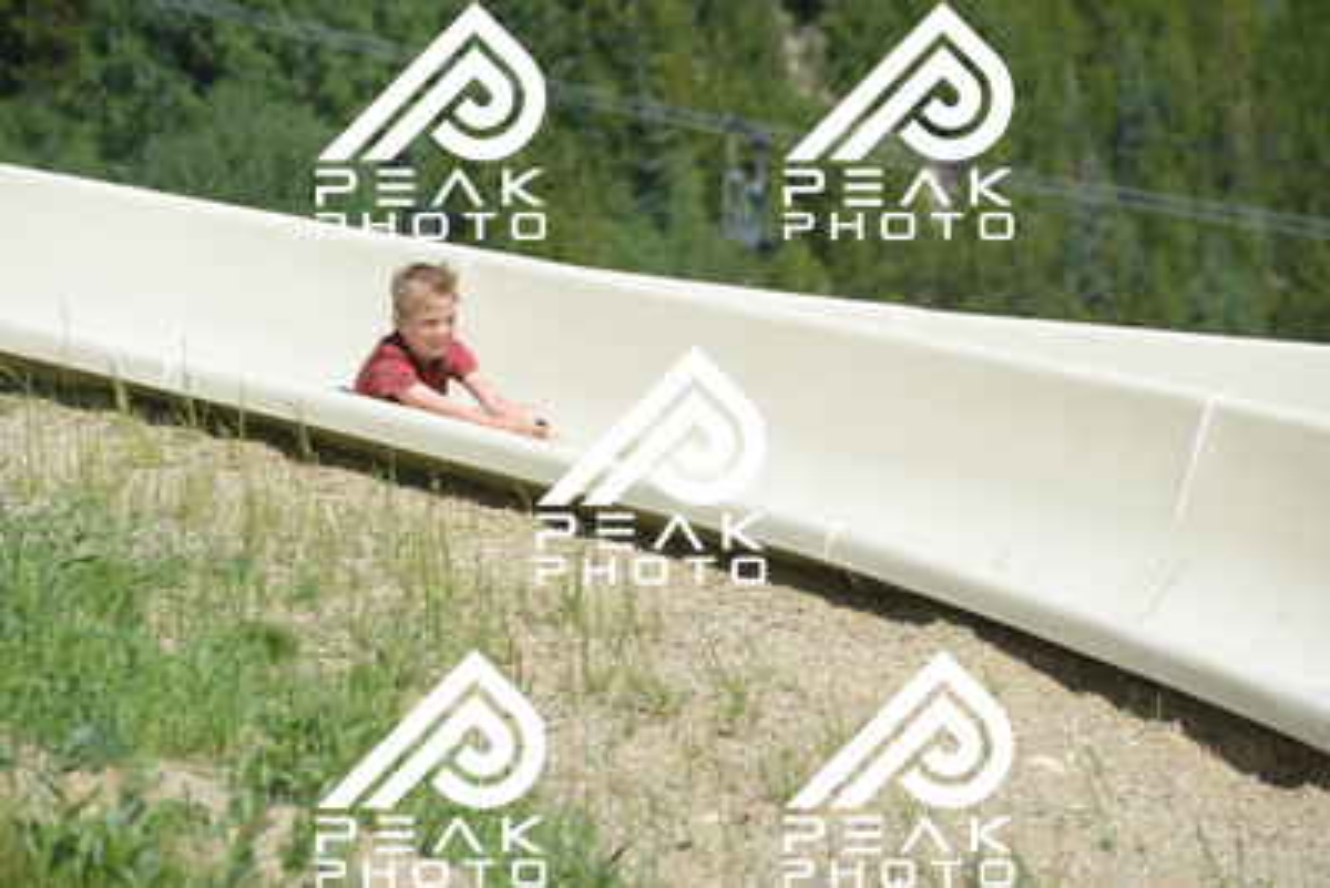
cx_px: 665
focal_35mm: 195
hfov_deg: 10.5
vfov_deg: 7.0
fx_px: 7206
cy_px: 444
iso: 200
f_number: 6.3
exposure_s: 1/640
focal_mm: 195
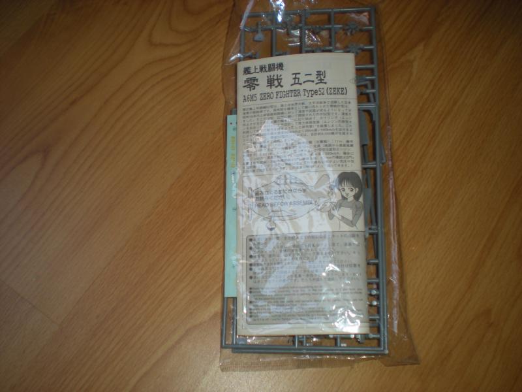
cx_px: 261
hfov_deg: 49.0
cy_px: 196
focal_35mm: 38
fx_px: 573
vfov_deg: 37.7
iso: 64
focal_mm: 6.3
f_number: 3.1
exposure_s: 1/65.4
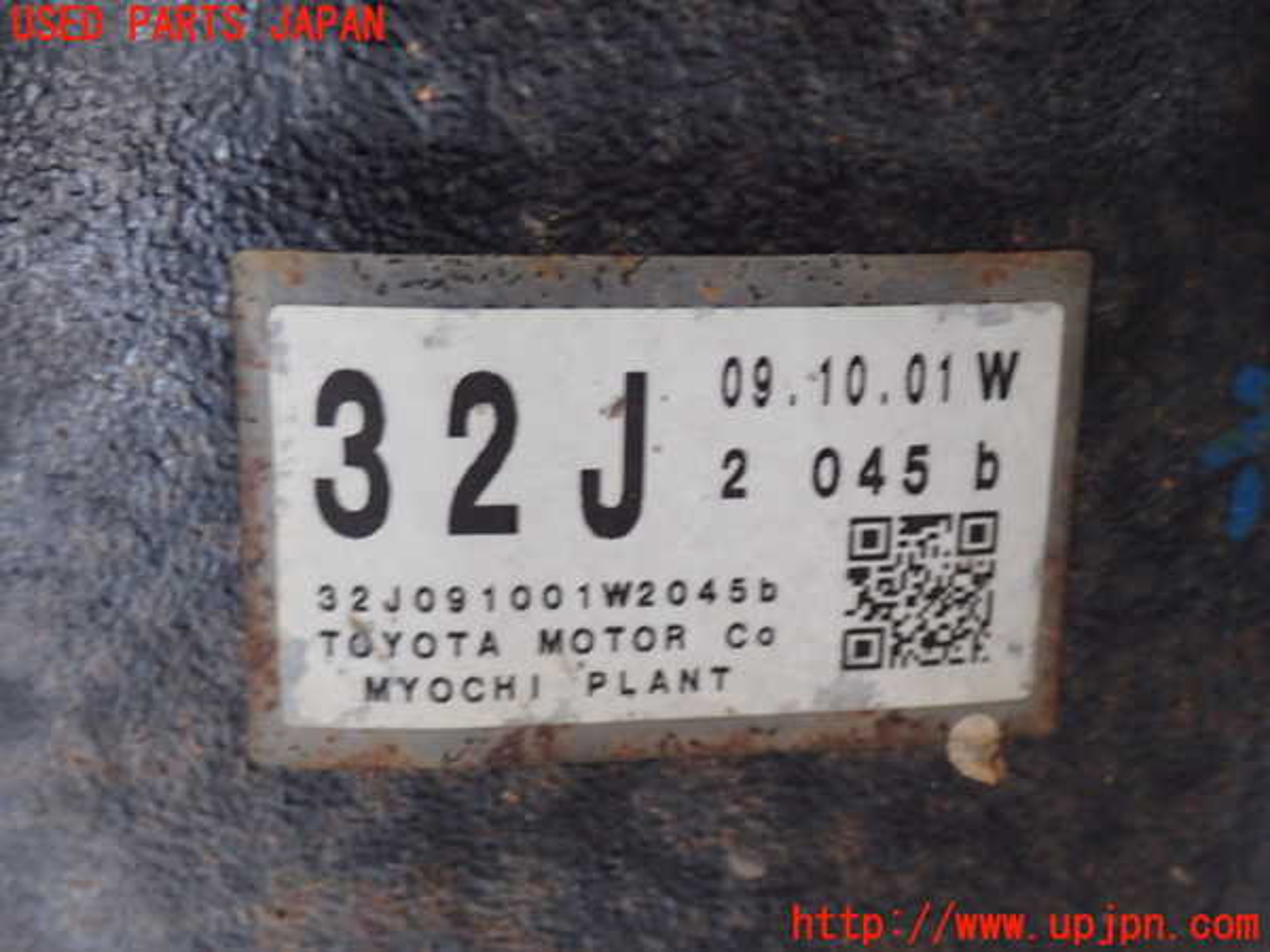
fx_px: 1614
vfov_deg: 32.9
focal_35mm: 44
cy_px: 476
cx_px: 635
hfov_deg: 42.9
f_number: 2.9
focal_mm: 7.84
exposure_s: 1/40
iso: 640
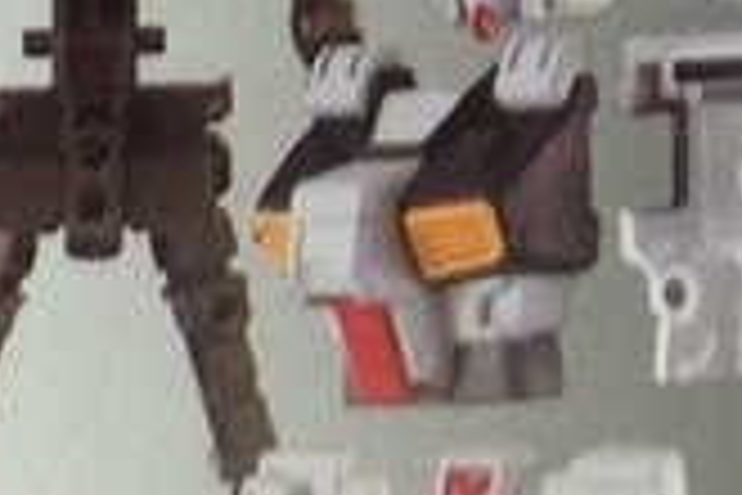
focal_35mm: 249
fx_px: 5132
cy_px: -540
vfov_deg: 5.4
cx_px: -301
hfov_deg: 8.1
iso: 80
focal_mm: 4.12
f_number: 2.4
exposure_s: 1/20
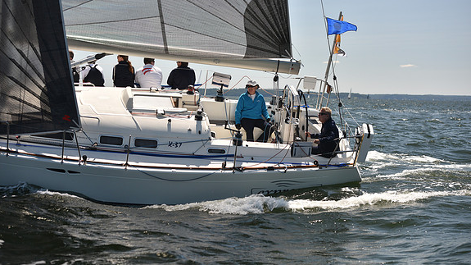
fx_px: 924
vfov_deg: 16.3
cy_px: 132
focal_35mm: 74
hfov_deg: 28.6
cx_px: 236
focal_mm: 70
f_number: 3.5
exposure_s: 1/1250
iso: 250
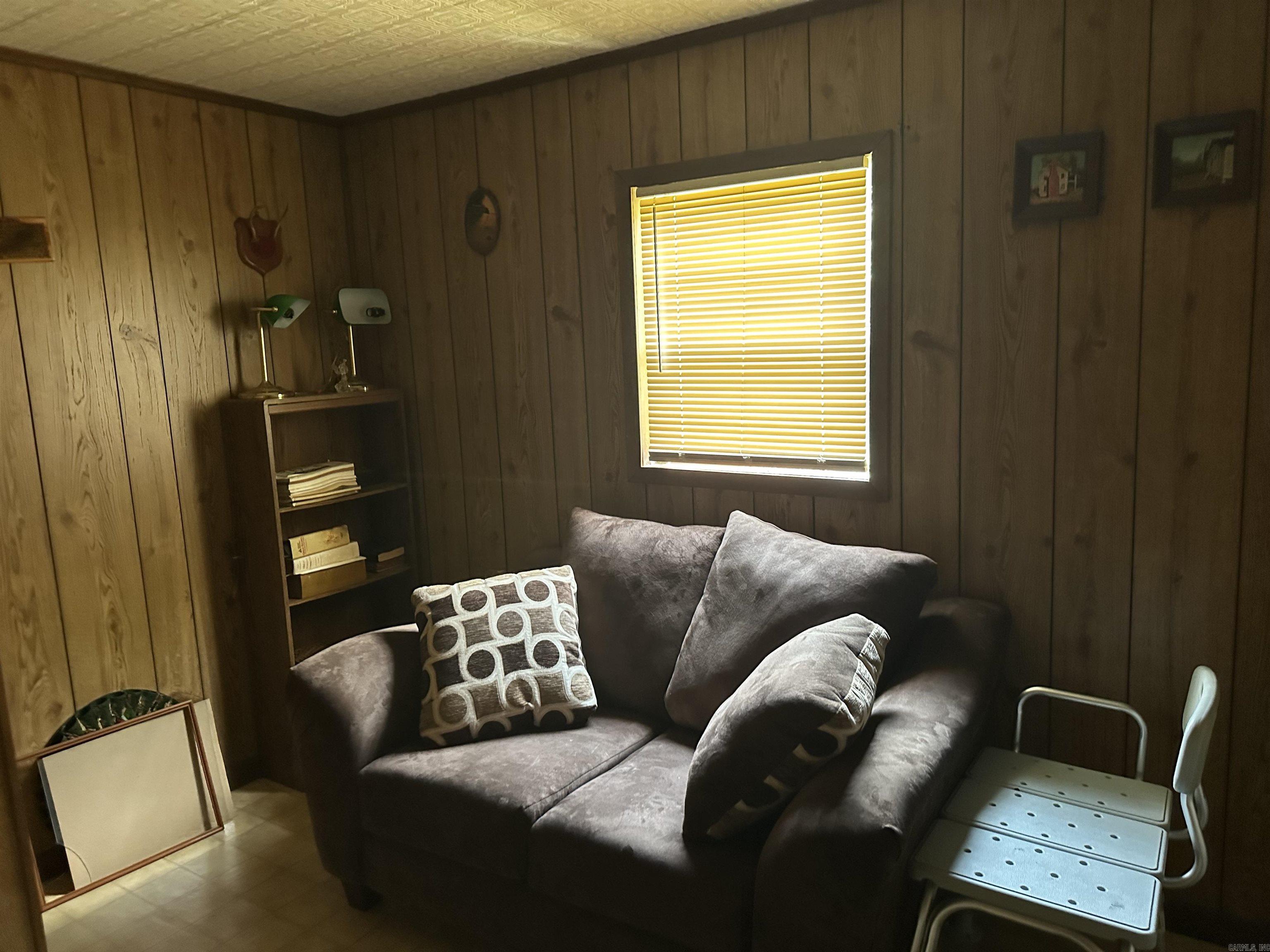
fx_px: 881
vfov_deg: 56.8
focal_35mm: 24
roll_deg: +2.2
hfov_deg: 71.6
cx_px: 635
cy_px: 476
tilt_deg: -7.7
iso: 1000
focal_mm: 6.86
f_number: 1.78
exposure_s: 1/50
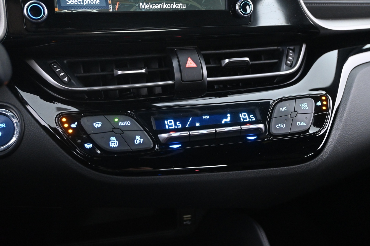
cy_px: 123
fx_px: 355
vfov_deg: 38.4
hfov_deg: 55.1
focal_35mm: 34
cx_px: 185
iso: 4000
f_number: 4.2
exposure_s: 1/13
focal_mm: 23
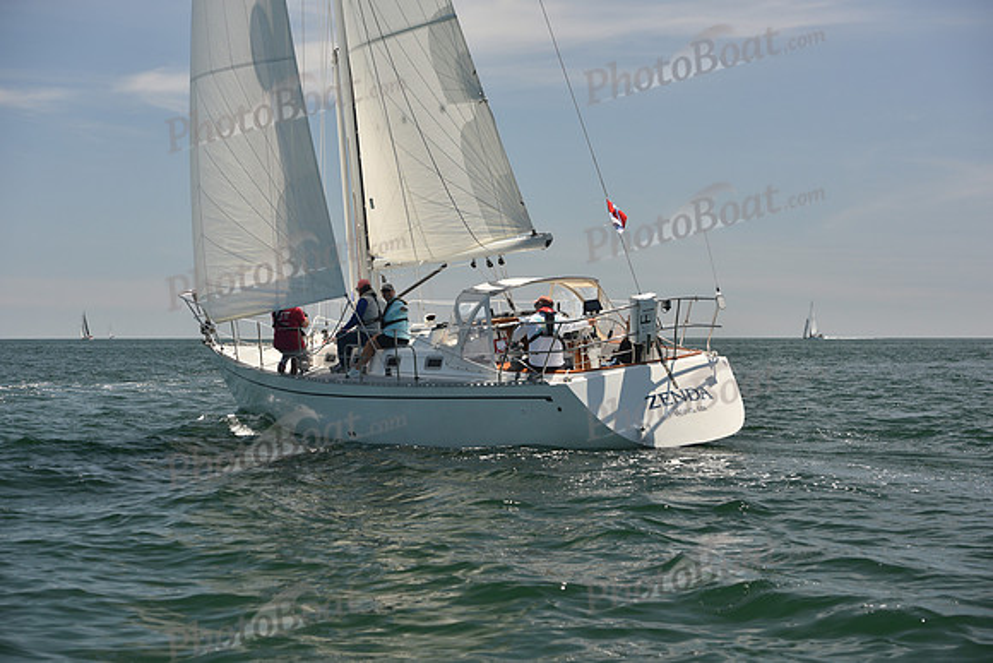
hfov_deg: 28.8
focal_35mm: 70
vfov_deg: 19.5
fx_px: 1931
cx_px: 496
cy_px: 332
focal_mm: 70
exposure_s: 1/800
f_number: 5.6
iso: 250
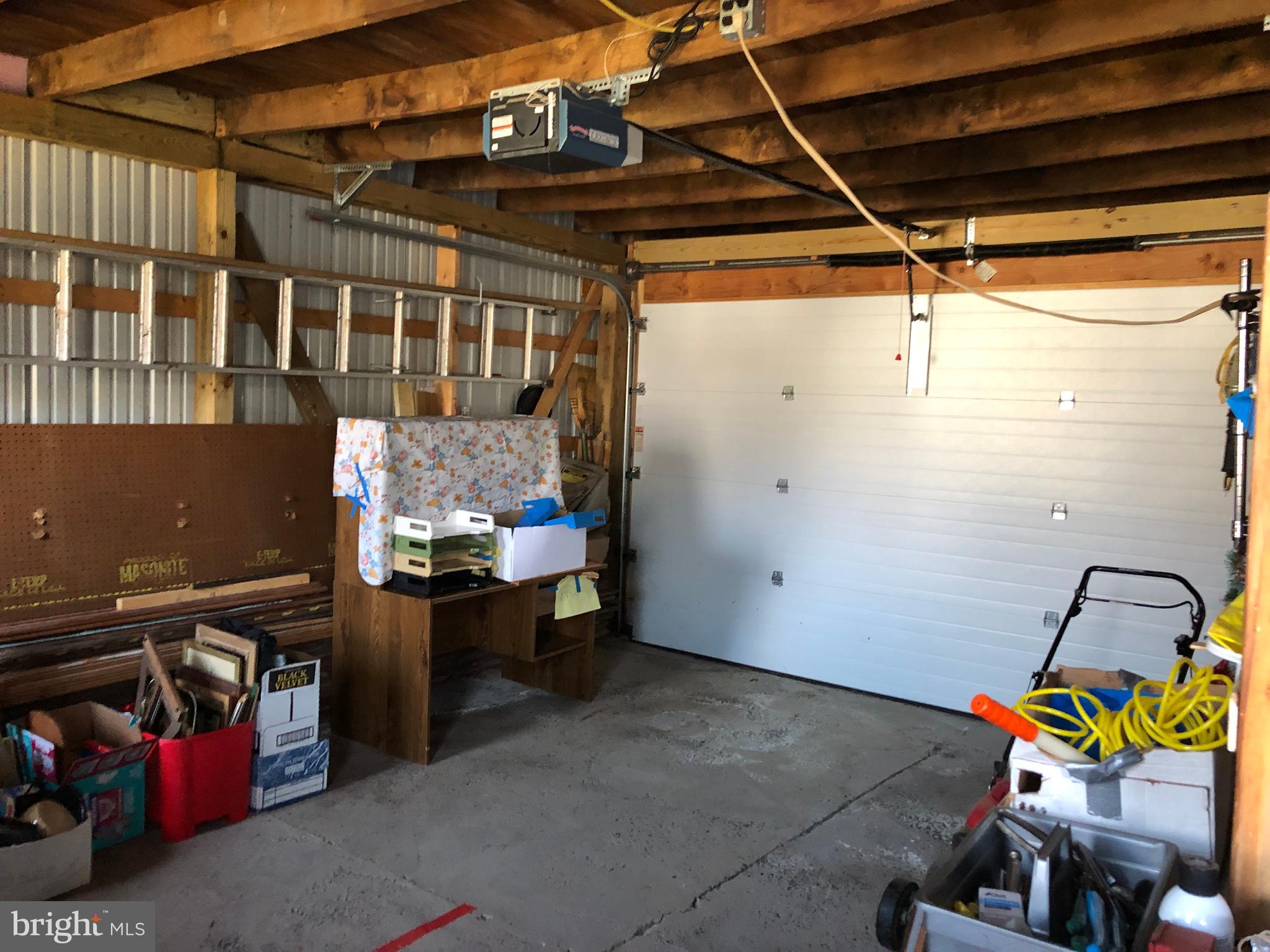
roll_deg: -2.7
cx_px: 635
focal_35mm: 28
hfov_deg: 63.4
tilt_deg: -3.5
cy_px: 476
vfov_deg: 49.7
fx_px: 1027
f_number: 1.8
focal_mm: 3.99
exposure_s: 1/15
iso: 100
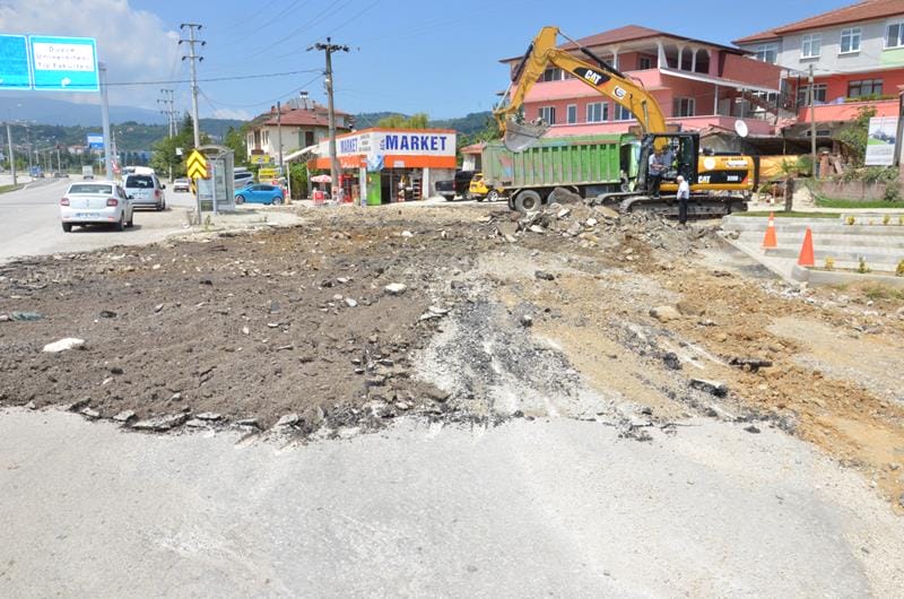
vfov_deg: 47.7
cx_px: 452
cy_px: 300
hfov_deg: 67.5
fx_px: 677
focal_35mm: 27
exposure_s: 1/250
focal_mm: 18
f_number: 22
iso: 800
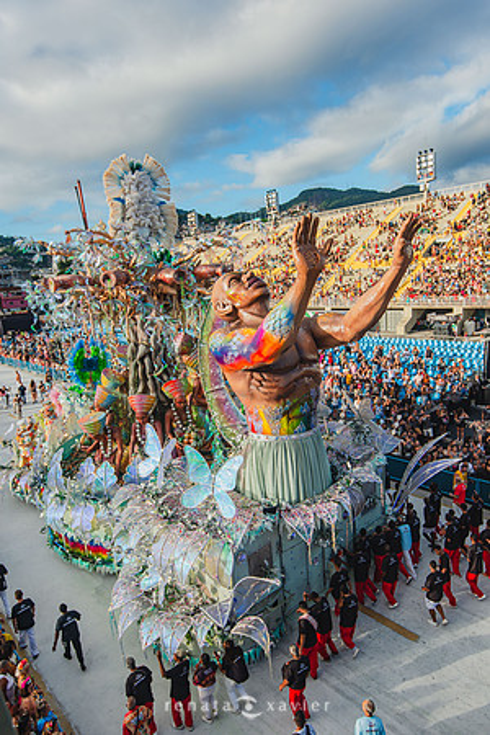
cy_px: 368
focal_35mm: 24
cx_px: 245
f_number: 4
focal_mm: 24
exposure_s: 1/1000
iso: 200
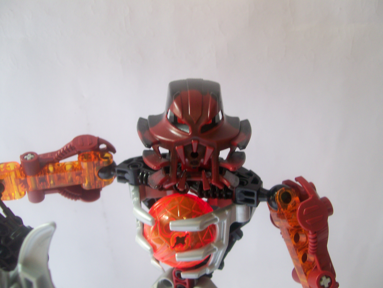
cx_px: 192
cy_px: 144
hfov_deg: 51.4
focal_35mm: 36
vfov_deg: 39.7
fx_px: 398
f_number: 2.7
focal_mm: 6
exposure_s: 1/32
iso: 80
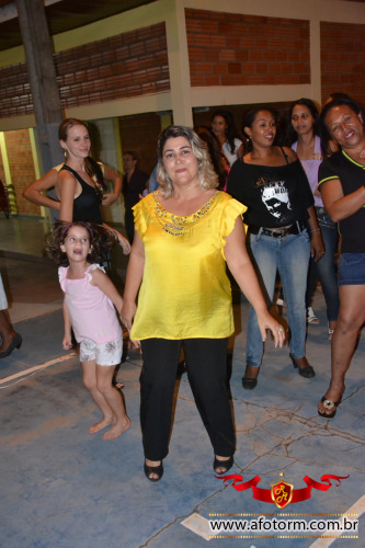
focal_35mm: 39
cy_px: 274
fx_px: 593
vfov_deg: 49.6
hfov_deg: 34.2
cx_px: 182
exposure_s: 1/60
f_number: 3.8
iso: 3200
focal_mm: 26
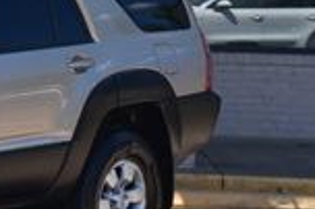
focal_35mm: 190
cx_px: -155
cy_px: 2
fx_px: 1661
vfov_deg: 7.2
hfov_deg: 10.5
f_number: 11
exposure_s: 1/500
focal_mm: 30
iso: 400
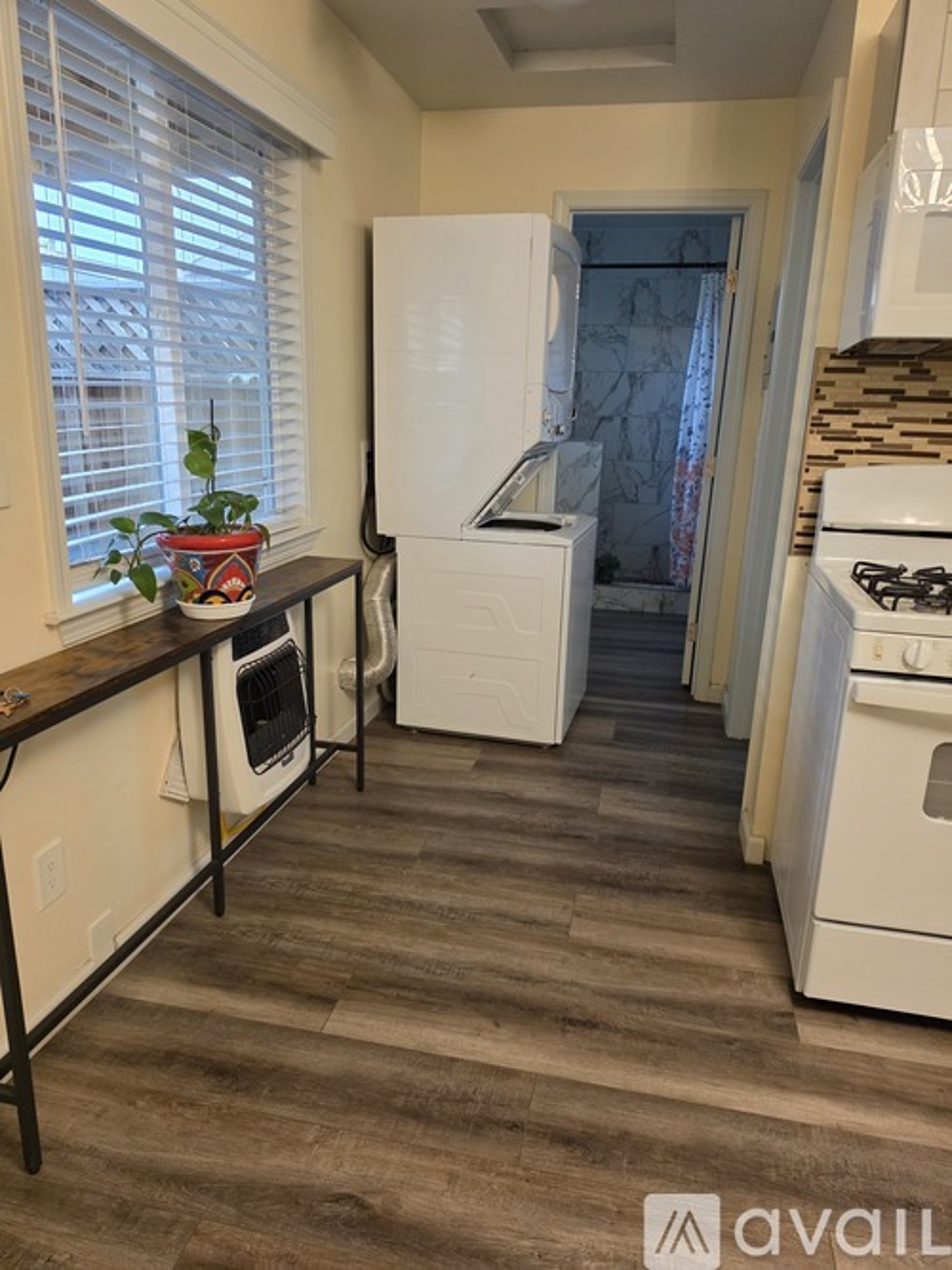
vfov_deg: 73.9
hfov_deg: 58.9
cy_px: 635
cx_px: 476
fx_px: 844
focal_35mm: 23
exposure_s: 1/120
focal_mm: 6.5
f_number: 1.4
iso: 400
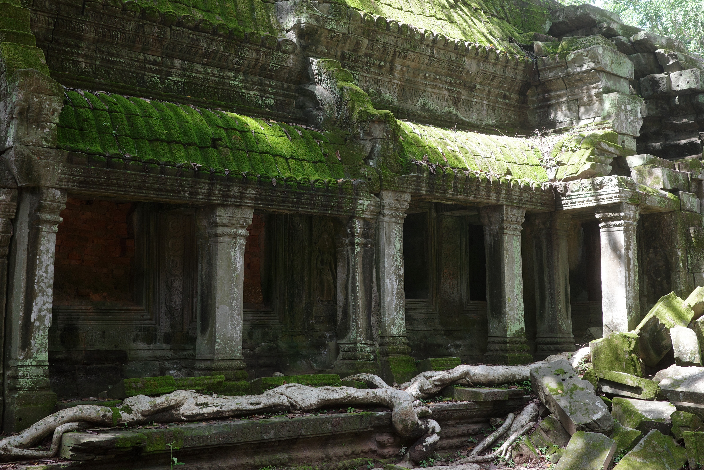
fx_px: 978
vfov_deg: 26.9
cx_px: 375
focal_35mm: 50
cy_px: 180
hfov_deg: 39.6
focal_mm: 26
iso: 200
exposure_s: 1/125
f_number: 2.8
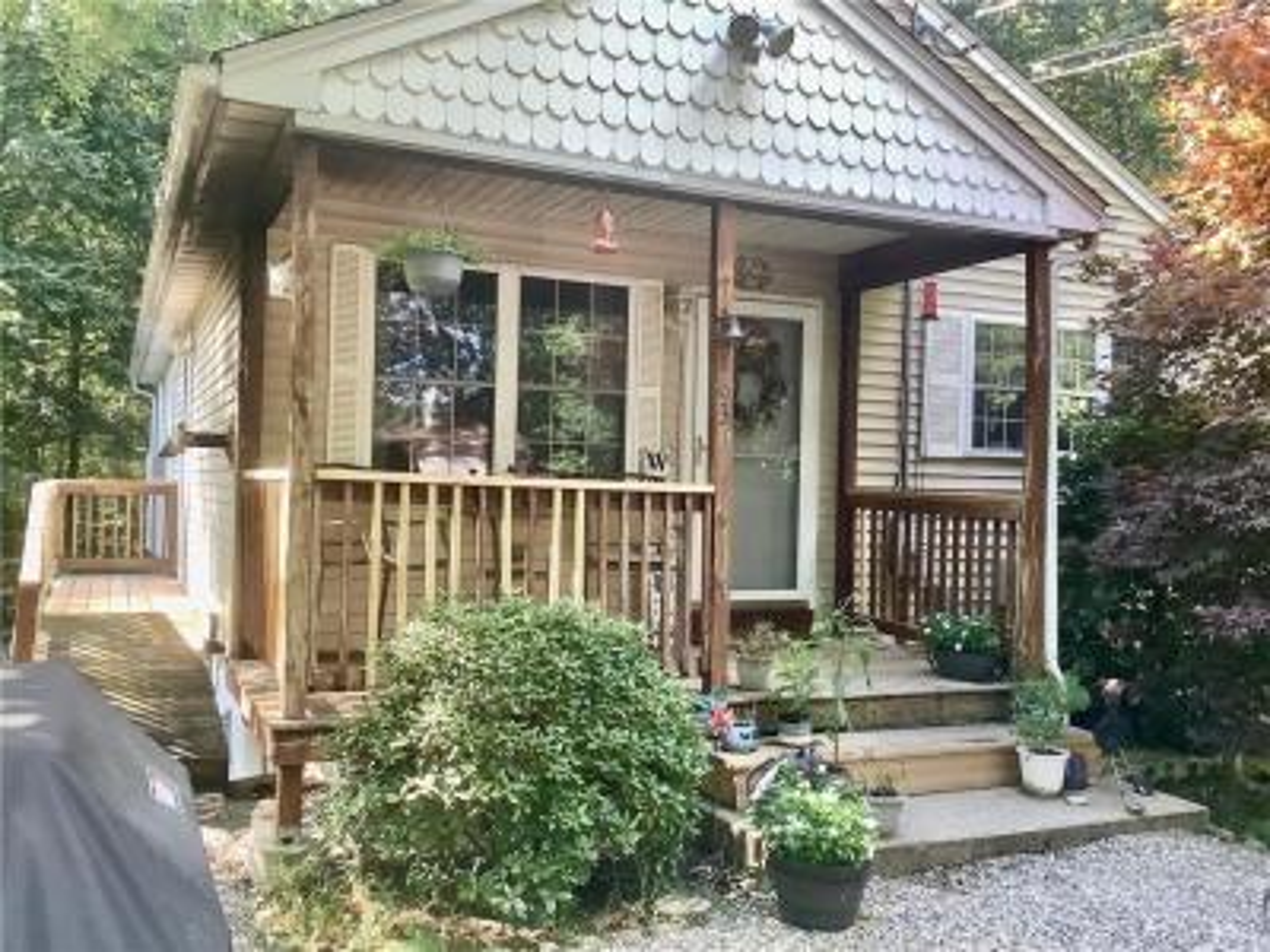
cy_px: 476
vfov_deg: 45.4
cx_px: 635
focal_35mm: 31
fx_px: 1137
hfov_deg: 58.4
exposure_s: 1/120
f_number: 2.4
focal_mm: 3.3
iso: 100
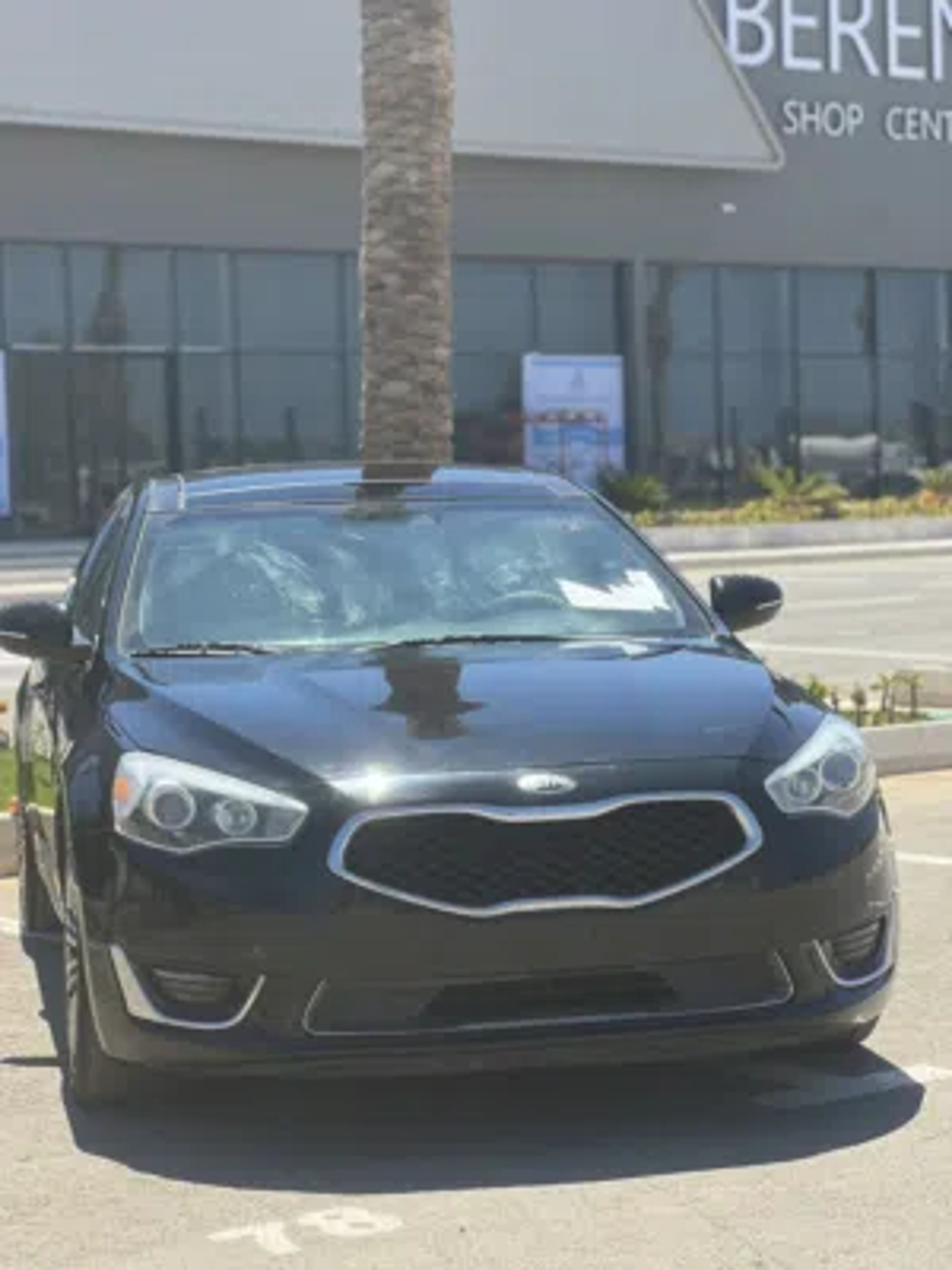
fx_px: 2824
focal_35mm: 77
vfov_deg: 25.3
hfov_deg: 19.1
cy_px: 635
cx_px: 476
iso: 32
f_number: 2.8
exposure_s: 1/426
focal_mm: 9
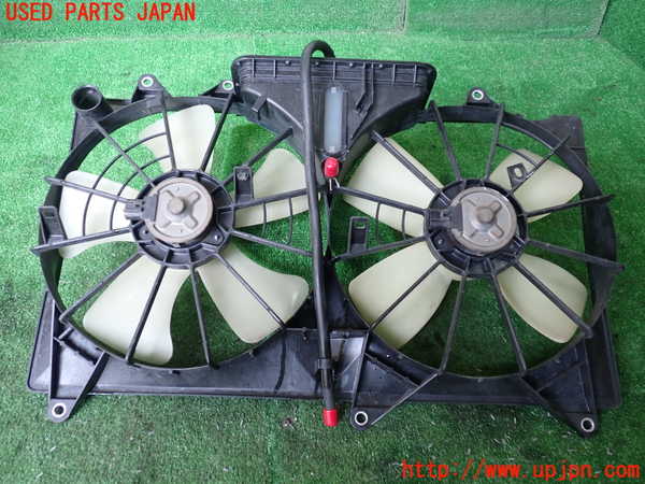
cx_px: 322
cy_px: 242
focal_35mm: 30
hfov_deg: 60.0
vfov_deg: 46.8
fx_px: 559
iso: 200
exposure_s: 1/50
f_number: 2.3
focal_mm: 5.4
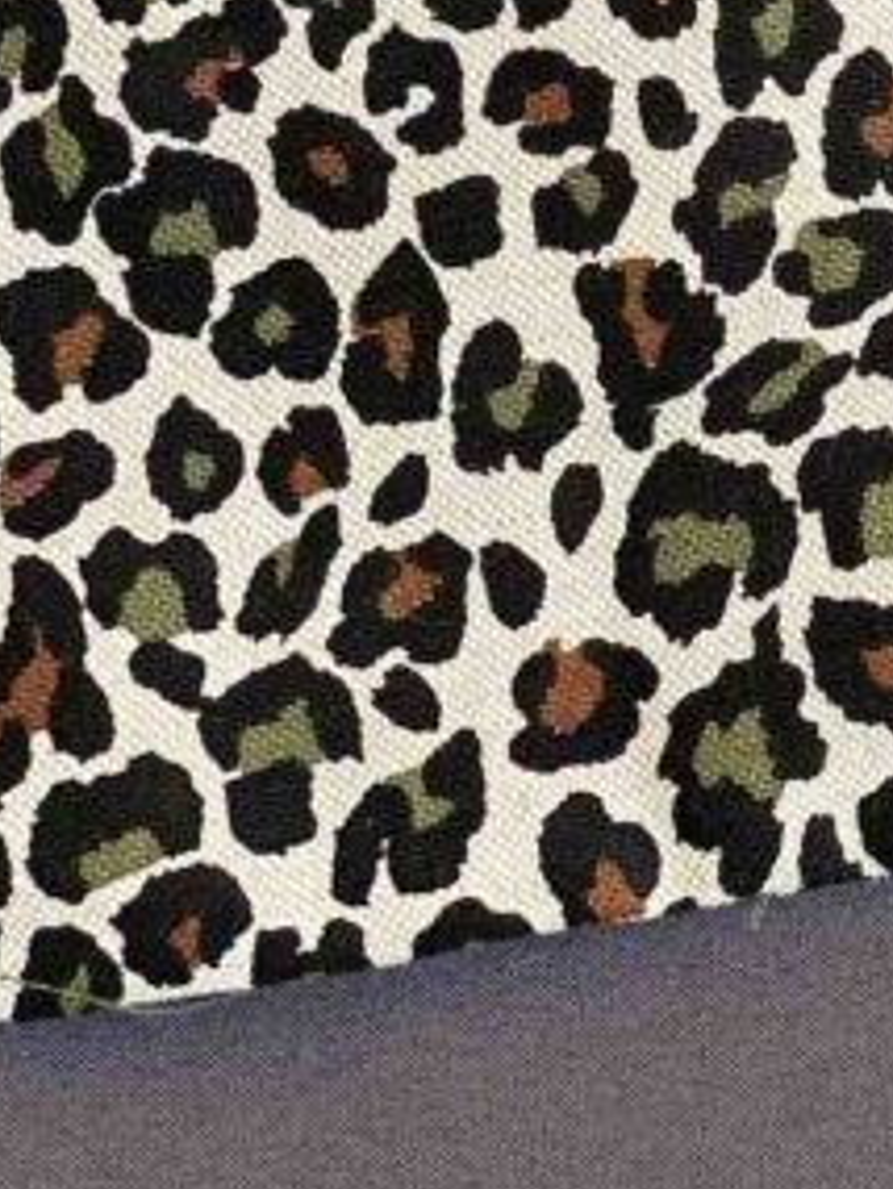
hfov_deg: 7.8
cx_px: 1189
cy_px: -492
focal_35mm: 187
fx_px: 6427
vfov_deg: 10.3
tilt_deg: -84.7
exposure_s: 1/122
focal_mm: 6
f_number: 2
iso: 32
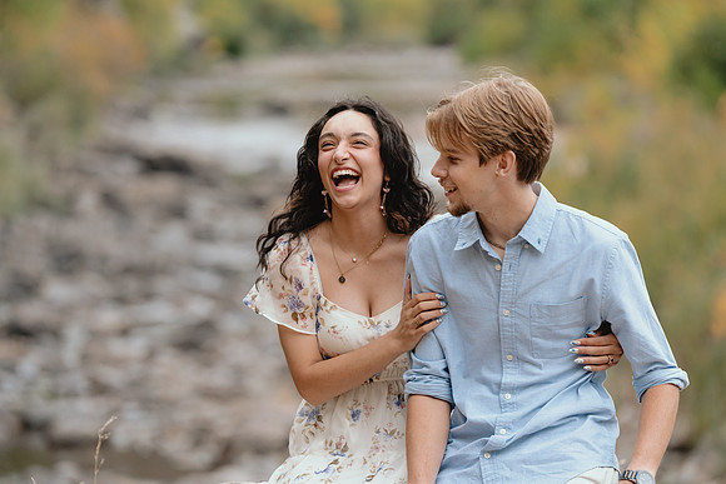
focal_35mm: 170
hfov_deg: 12.1
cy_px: 242
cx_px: 363
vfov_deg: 8.1
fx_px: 3429
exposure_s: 1/250
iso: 320
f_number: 3.5
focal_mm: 170
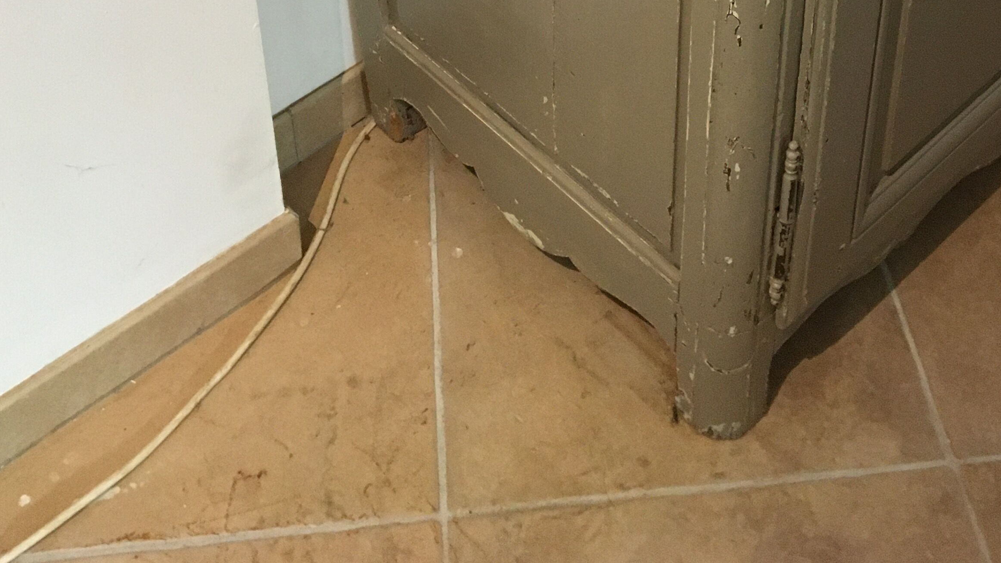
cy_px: -280
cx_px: 583
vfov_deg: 19.1
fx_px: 1460
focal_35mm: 55
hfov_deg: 37.7
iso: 200
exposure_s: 1/25
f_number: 2.2
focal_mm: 4.15
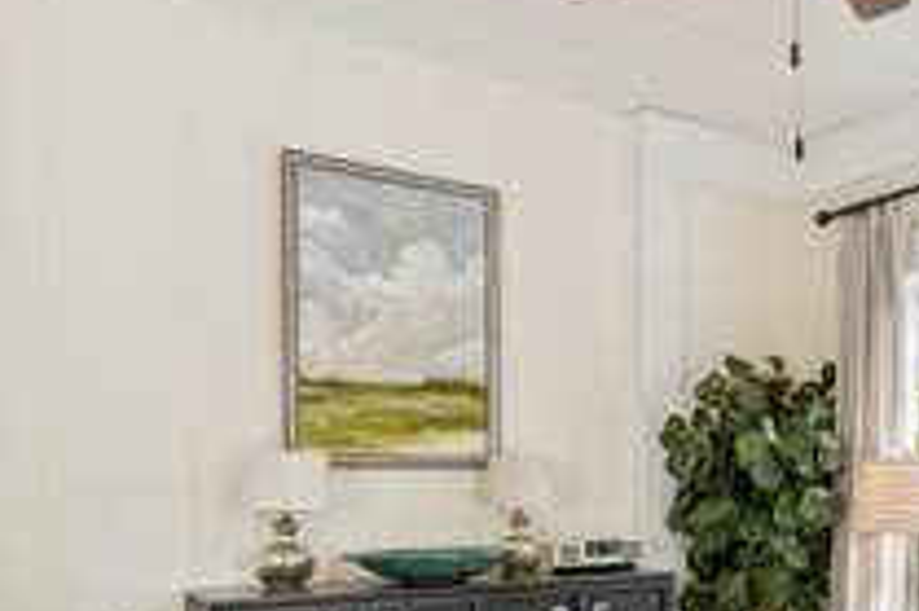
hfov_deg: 43.9
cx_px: 875
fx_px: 995
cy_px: 497
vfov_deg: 33.1
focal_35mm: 39
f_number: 8
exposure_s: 1/50
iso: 250
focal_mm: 17
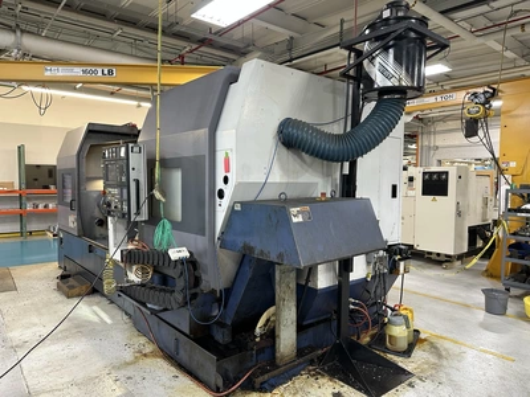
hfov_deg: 71.6
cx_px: 265
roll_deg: -1.0
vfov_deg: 56.8
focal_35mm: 24
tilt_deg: -2.8
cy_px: 198
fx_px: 367
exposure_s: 1/60
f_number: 1.78
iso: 250
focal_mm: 6.86
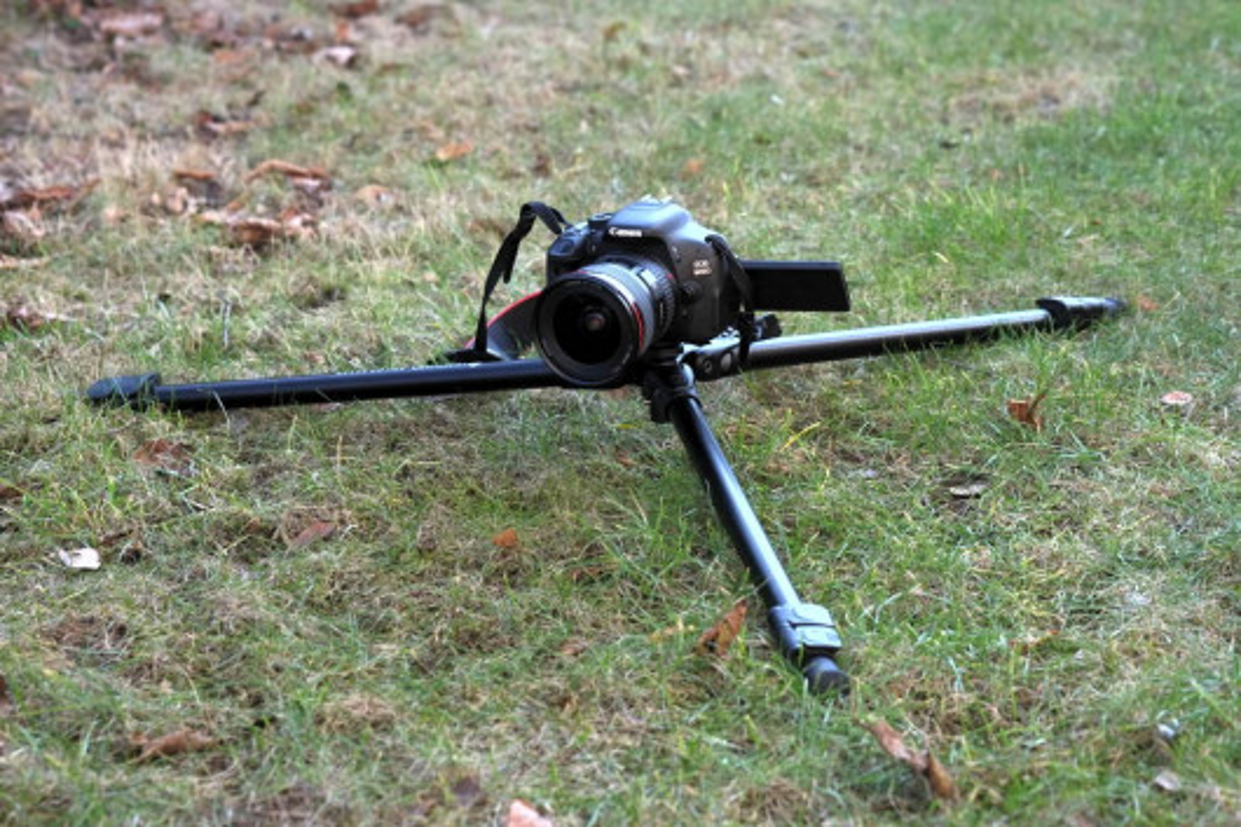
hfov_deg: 22.6
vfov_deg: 15.2
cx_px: 620
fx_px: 3101
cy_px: 414
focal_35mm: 90
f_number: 5
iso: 200
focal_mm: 60
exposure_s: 1/105
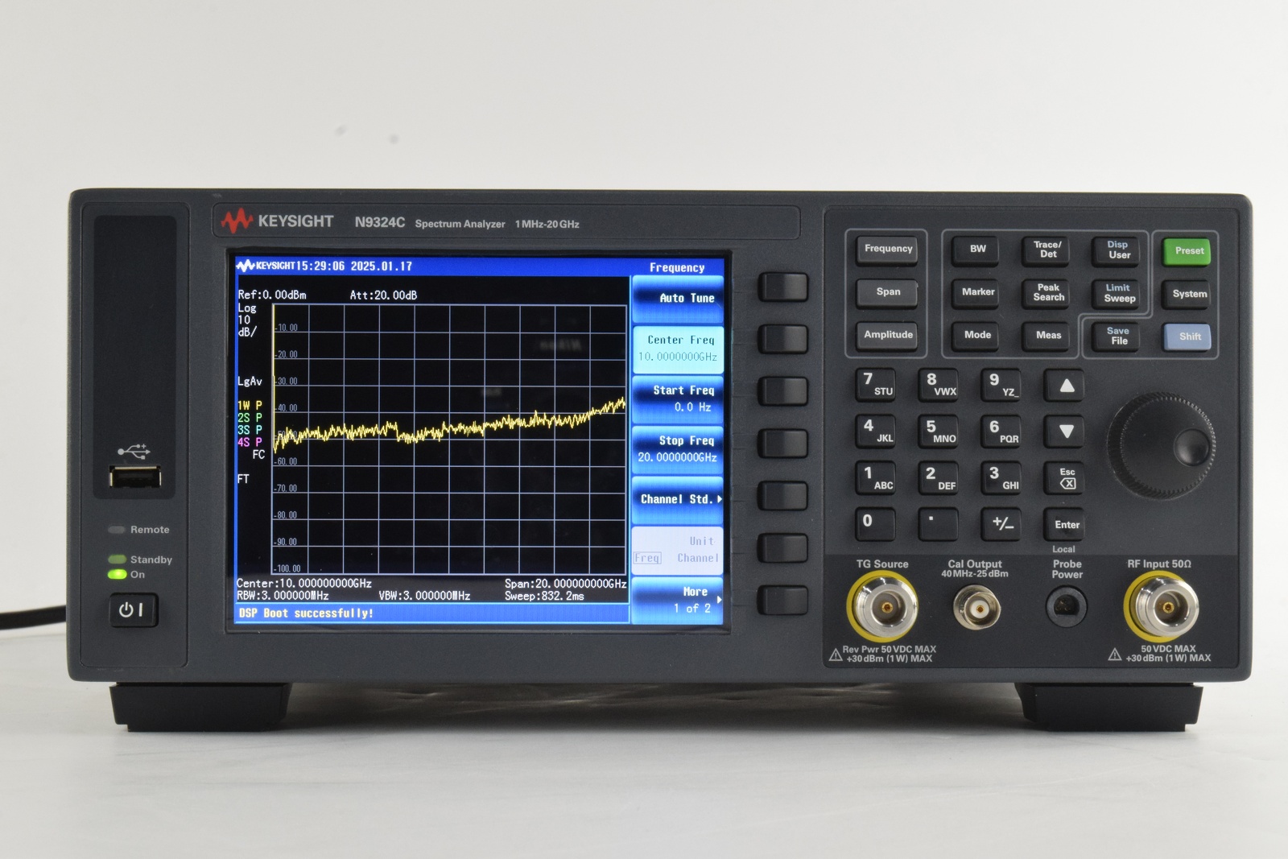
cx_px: 644
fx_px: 2791
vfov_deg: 17.5
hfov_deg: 26.0
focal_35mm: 78
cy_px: 430
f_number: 22
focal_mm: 52
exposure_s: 1/30
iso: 1600
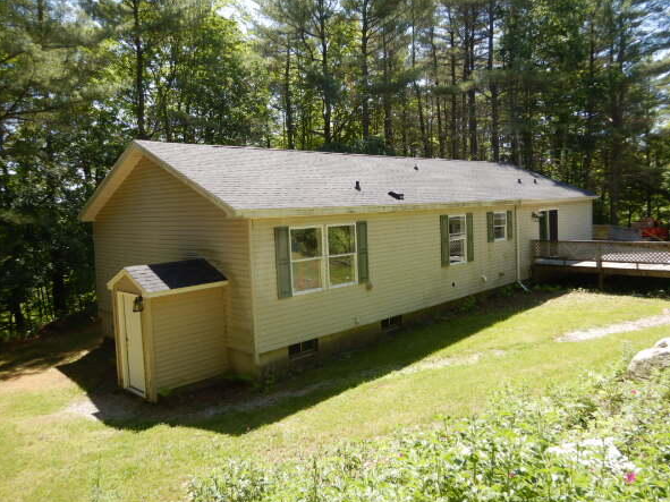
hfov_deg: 67.3
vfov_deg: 53.0
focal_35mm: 26
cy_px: 243
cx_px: 341
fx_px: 503
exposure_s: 1/640
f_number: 2.8
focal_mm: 4.3
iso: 125
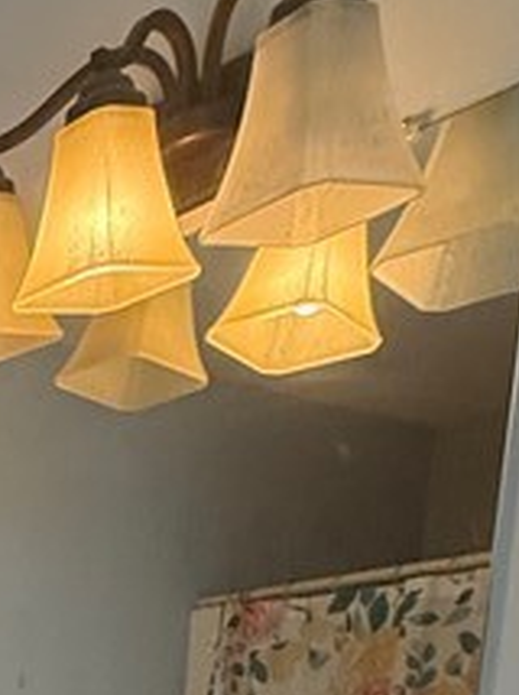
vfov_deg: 22.8
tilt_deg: -9.5
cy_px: 1078
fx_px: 1342
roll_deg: -0.8
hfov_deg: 17.8
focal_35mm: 67
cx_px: -402
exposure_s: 1/120
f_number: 2.2
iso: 400
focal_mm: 2.22
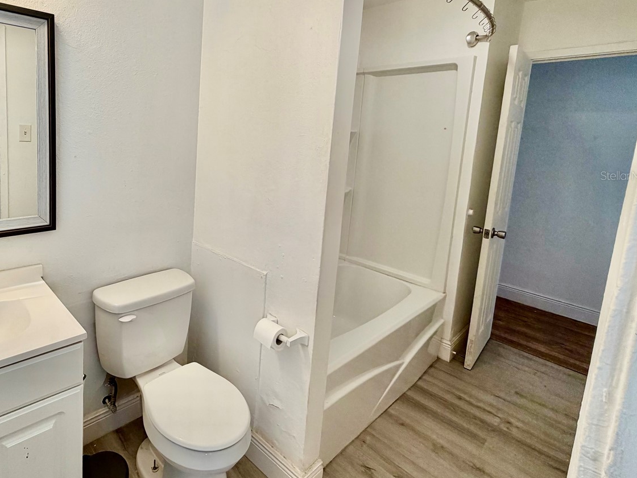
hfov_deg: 78.4
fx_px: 368
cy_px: 175
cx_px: 199
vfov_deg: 64.9
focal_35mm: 20
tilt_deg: -6.7
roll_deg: -2.9
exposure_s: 1/120
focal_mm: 2.22
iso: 80
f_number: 2.2
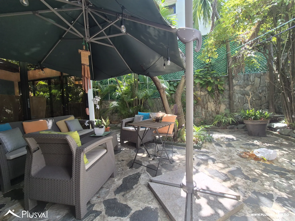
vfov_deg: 89.9
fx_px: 111
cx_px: 148
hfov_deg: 106.2
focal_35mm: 13
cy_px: 110
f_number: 2.2
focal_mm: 2.2
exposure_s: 1/120
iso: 64
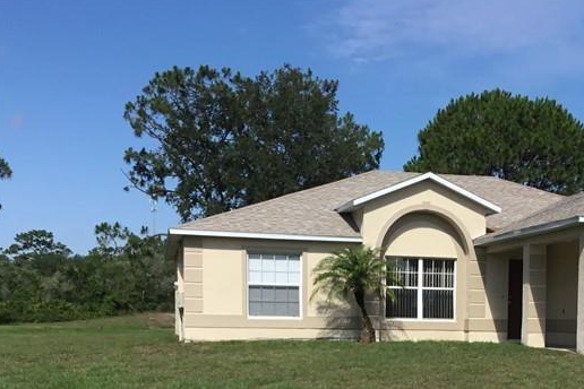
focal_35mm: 64
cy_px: 390
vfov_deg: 20.5
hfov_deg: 30.8
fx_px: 1038
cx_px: 448
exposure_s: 1/1597
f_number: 2.4
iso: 25
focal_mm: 3.3
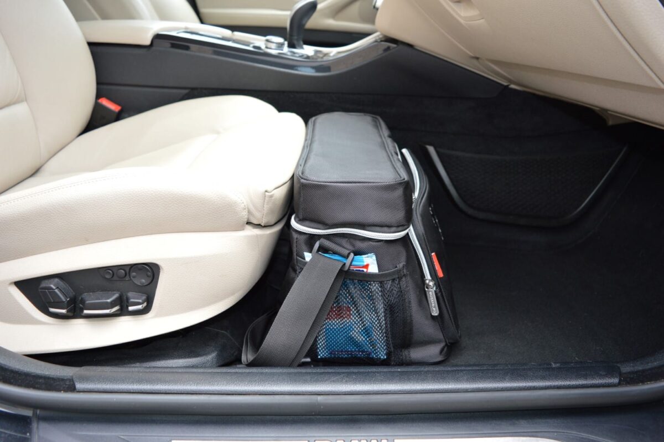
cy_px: 221
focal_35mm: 27
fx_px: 498
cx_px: 332
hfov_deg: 67.4
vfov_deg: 47.9
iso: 200
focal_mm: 18
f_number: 4
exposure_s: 1/125
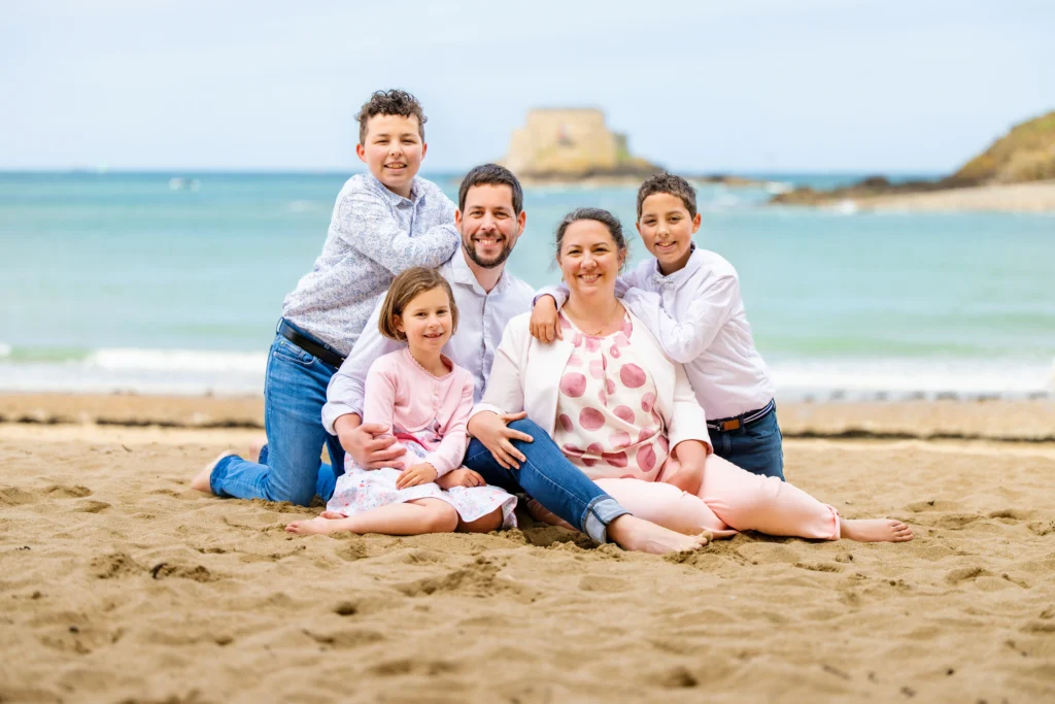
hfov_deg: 22.4
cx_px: 528
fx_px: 2667
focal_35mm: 91
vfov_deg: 15.0
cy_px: 352
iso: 200
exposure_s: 1/1600
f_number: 2.8
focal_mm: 91
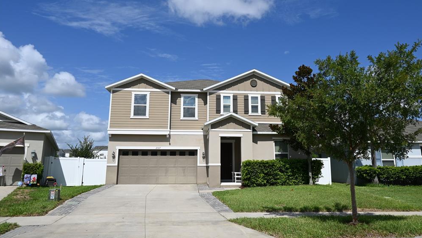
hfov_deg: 71.9
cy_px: 104
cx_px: 217
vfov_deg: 44.3
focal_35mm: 26
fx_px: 291
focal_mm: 16
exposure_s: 1/500
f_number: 8
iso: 100
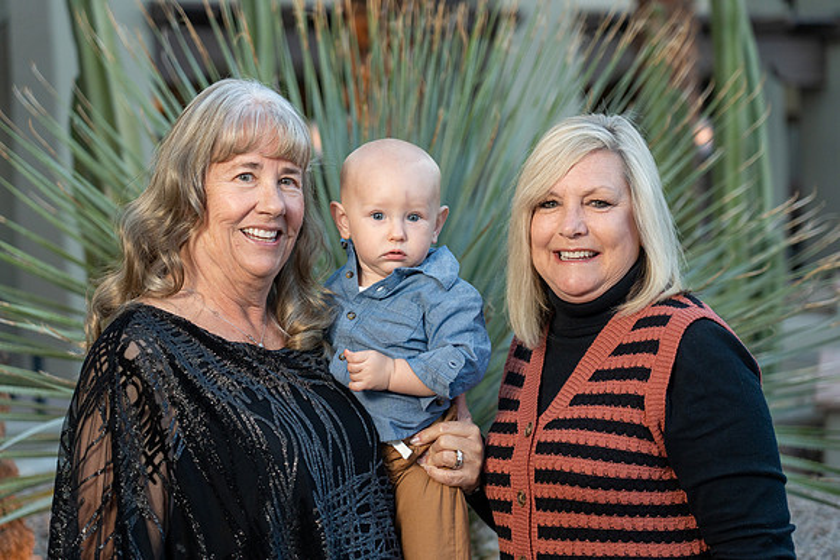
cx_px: 420
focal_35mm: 96
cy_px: 280
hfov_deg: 21.2
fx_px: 2240
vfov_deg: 14.3
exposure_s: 1/200
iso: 800
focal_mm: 96
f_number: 4
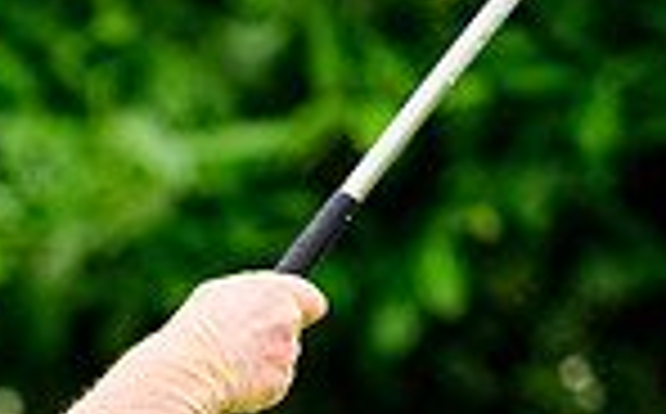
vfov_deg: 1.5
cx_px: -202
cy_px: 862
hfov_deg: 2.4
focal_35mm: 879
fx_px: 15930
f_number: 5
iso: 2000
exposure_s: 1/2000
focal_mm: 220
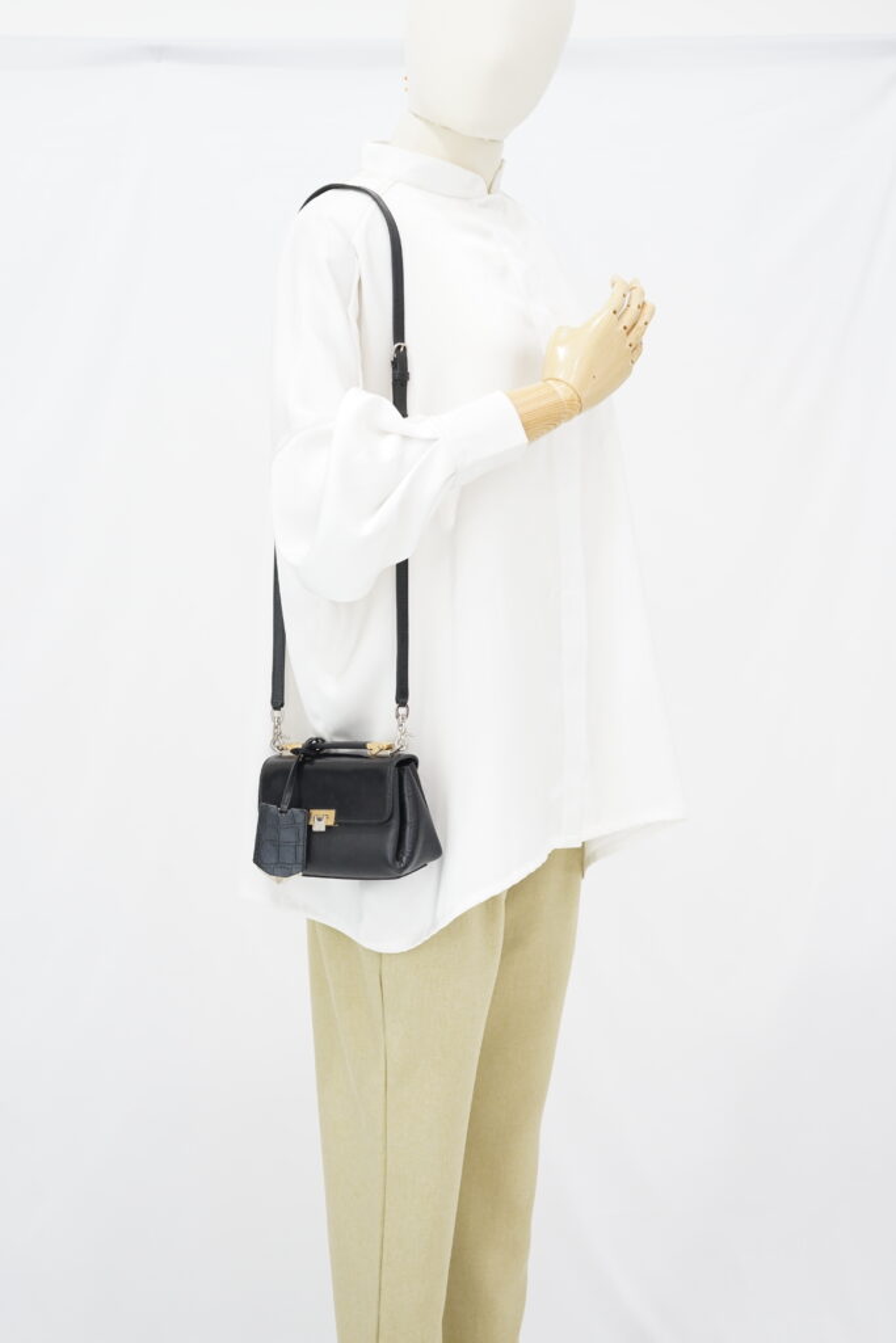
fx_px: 1866
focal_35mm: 50
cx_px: 448
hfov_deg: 27.0
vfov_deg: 39.6
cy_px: 672
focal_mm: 50
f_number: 6.3
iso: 640
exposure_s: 1/6
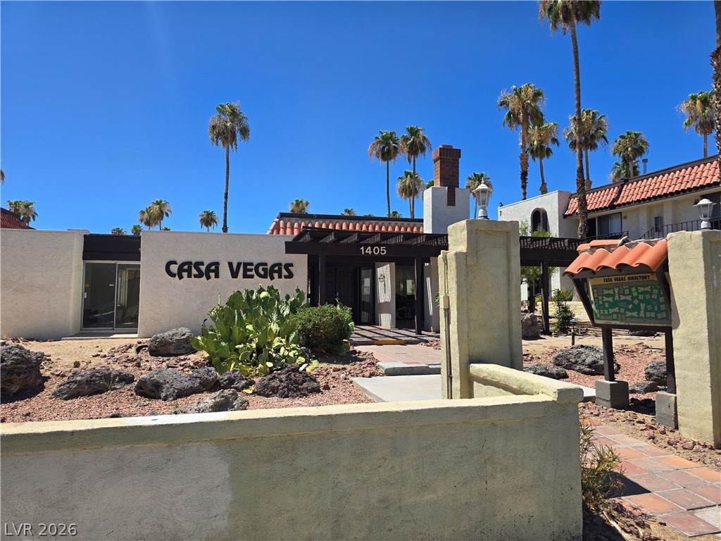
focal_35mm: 23
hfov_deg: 73.9
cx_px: 360
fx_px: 479
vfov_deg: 58.9
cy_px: 270
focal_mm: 6.3
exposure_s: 1/878
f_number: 1.7
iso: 12
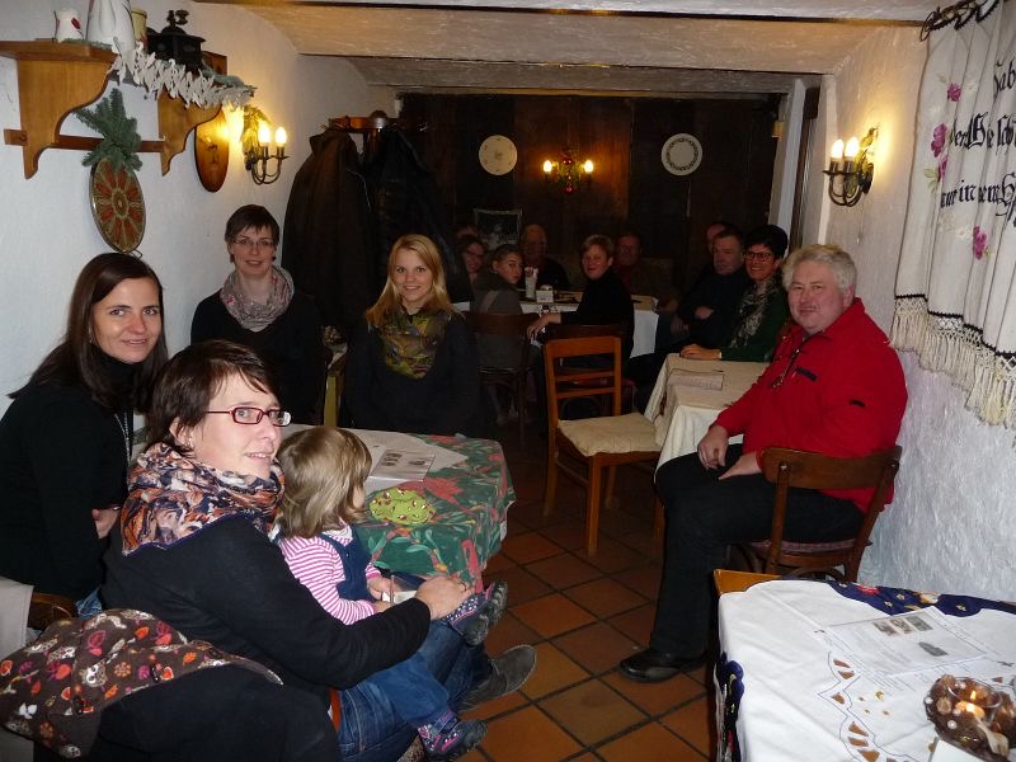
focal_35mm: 28
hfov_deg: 63.4
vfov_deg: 49.7
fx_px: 822
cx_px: 508
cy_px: 381
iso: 250
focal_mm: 4.7
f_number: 3.3
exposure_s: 1/30
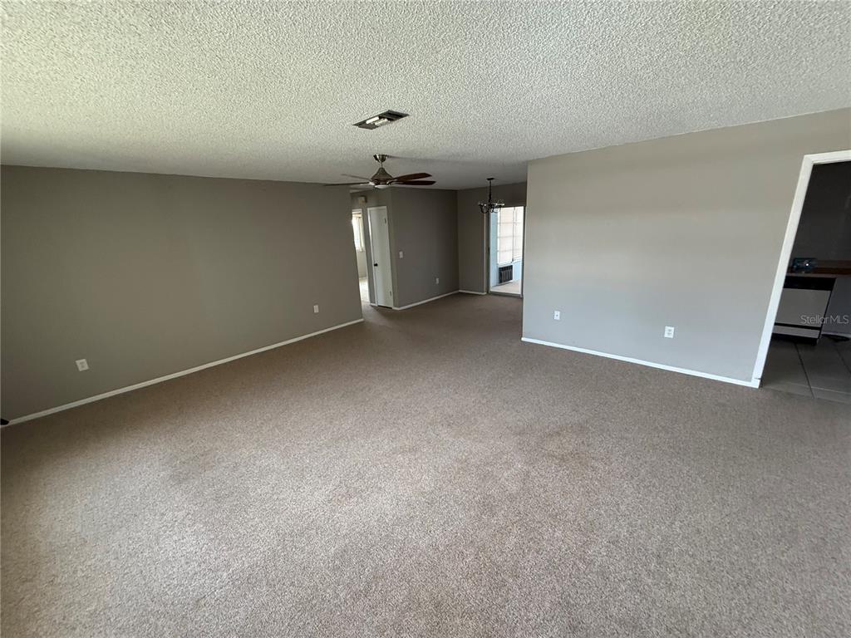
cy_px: 319
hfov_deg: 102.1
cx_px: 426
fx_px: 344
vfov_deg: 85.7
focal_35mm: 14
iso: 250
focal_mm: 2.22
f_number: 2.2
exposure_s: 1/99
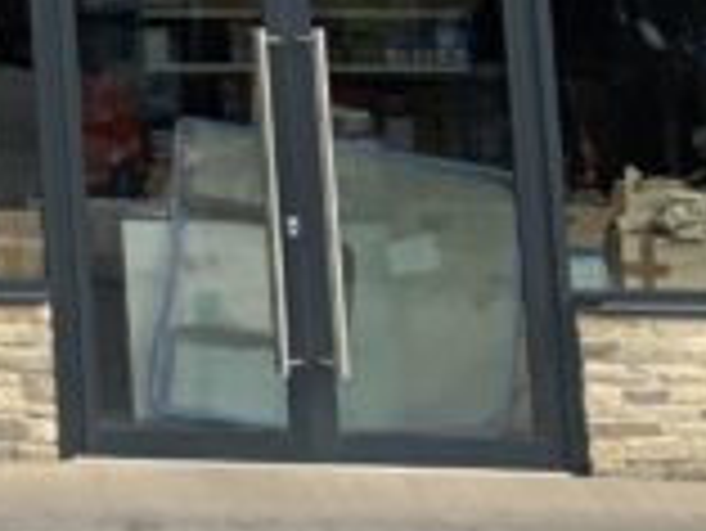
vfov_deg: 7.5
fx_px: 3858
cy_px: -598
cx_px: -1394
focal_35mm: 189
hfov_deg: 8.7
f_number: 1.8
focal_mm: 3
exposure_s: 1/829
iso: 16
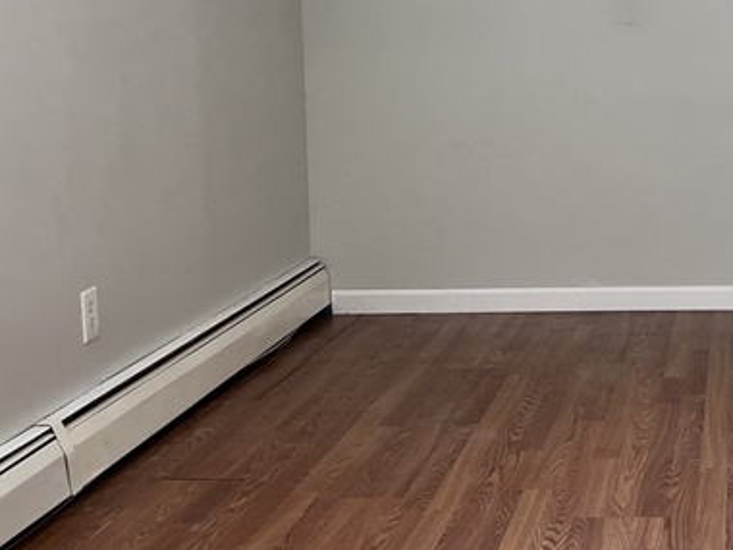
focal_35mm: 70
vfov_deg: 20.8
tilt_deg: -5.4
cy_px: 120
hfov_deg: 26.5
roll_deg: -0.1
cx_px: 710
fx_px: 1482
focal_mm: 5.7
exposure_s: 1/60
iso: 80
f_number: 1.5
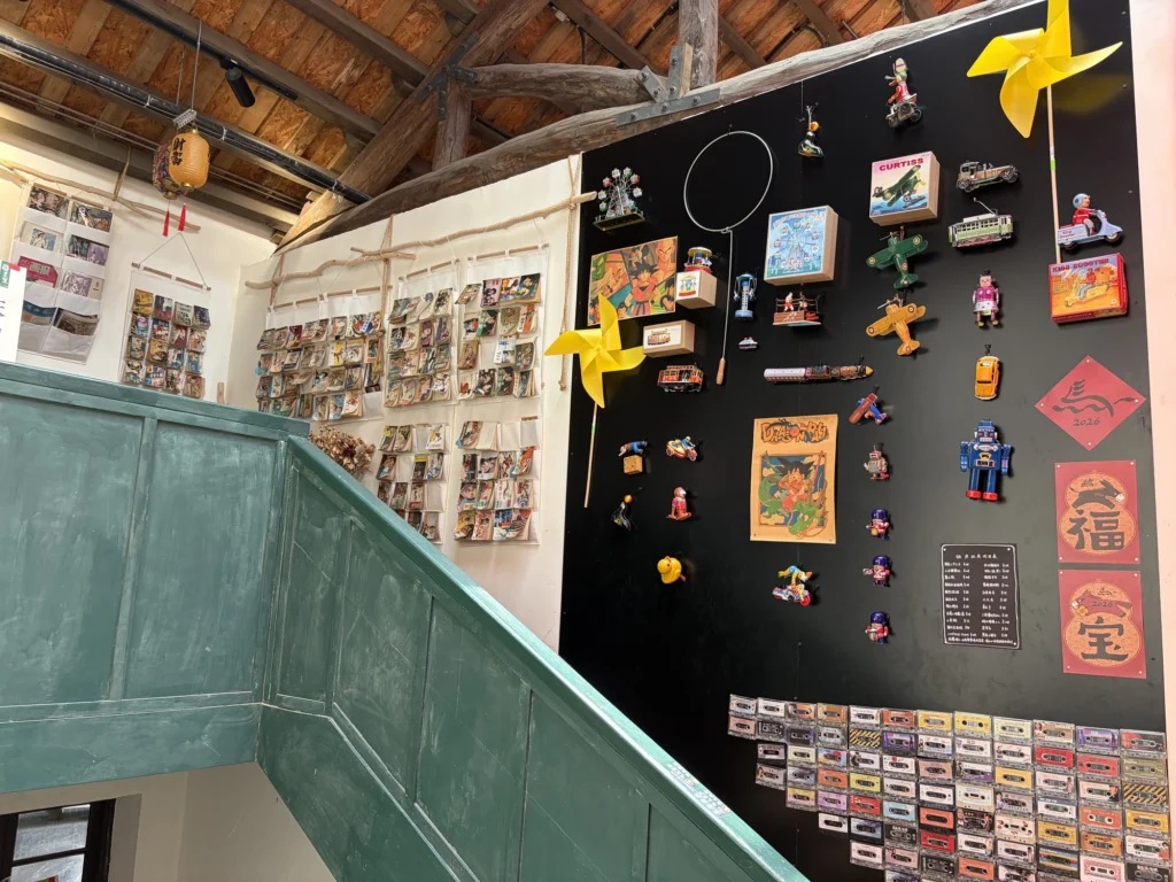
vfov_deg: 53.1
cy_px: 441
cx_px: 588
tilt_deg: +9.2
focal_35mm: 26
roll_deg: -2.7
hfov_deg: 67.3
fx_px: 883
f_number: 1.6
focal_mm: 5.96
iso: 50
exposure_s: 1/122
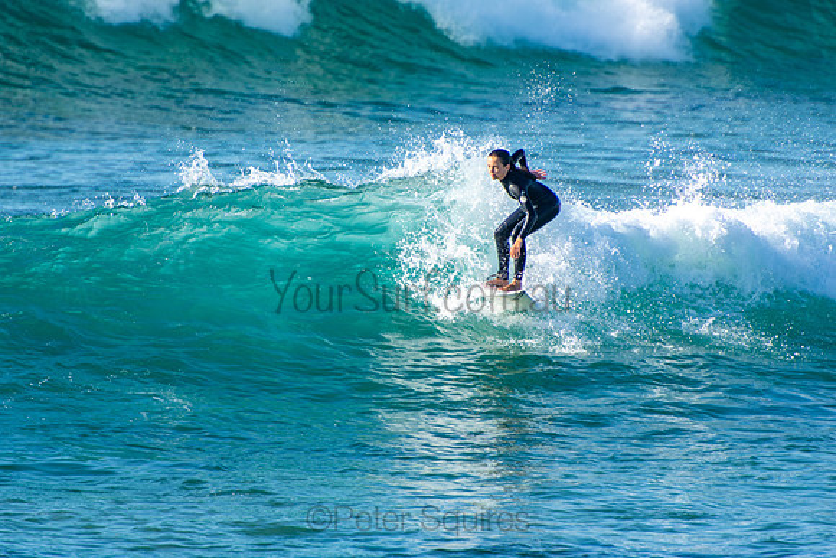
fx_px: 13936
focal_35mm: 600
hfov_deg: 3.4
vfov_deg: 2.3
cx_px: 418
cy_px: 279
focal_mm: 400
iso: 125
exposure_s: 1/400
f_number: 5.6
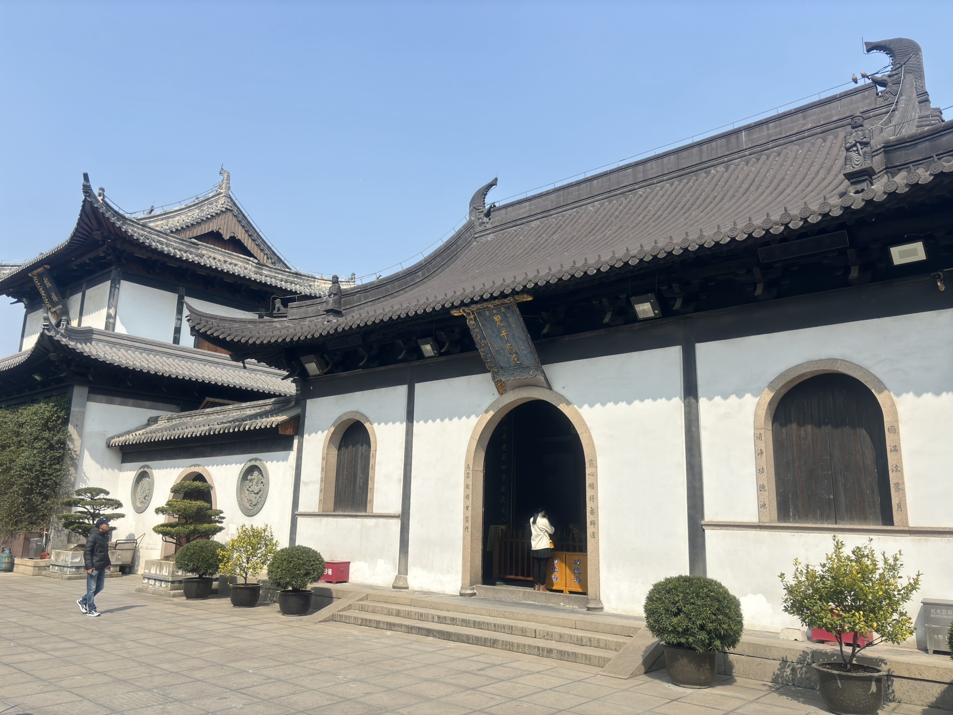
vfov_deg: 53.1
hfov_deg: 67.3
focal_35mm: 26
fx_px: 716
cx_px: 476
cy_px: 358
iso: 50
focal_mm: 5.96
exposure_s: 1/3413
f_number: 1.6
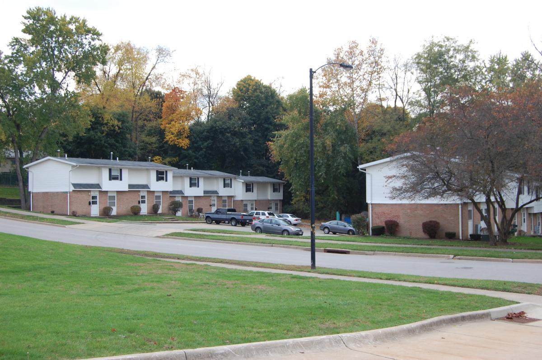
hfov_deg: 46.4
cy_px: 180
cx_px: 271
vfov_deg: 31.8
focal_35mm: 42
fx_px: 632
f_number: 7.1
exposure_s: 1/200
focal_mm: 28
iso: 200
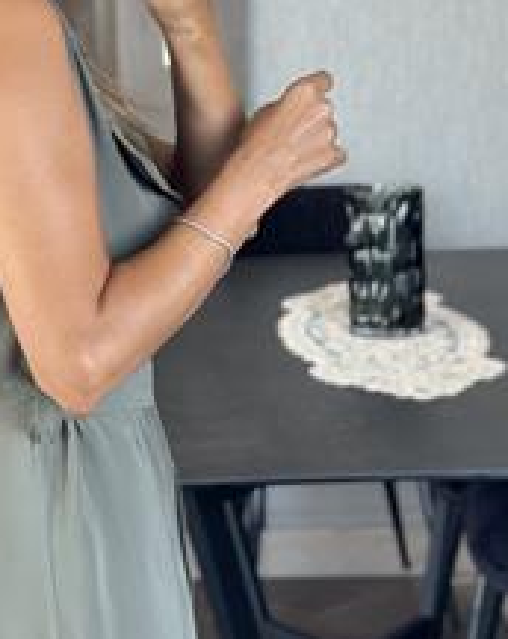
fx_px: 2073
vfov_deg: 17.5
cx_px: -12
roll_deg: +2.3
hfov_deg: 13.7
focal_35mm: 110
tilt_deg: -17.0
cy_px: 269
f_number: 1.78
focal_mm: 6.86
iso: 125
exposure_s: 1/75
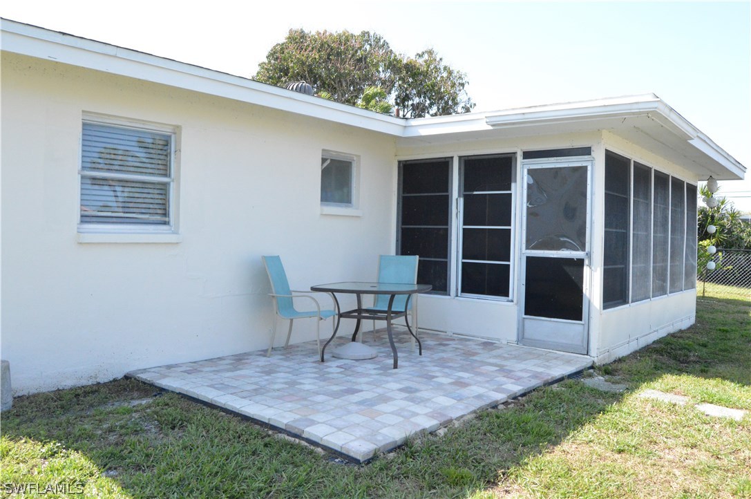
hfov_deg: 67.4
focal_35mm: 27
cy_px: 250
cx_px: 376
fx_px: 563
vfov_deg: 47.8
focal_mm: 18
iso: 3200
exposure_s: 1/640
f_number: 13
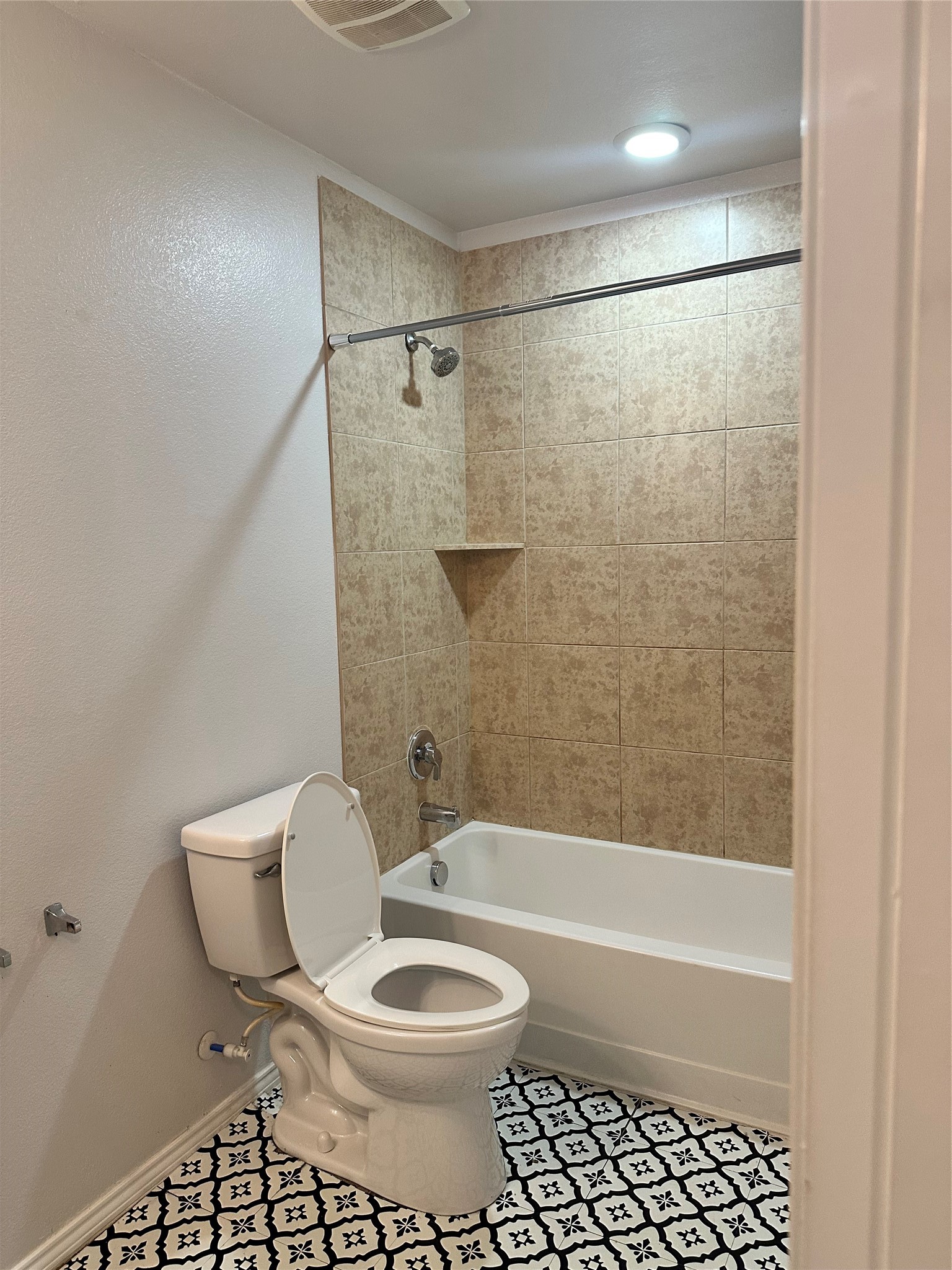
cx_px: 476
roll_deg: +0.6
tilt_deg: -6.2
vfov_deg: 71.6
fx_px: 880
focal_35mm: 24
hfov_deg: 56.8
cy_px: 635
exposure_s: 1/60
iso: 250
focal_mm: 6.86
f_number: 1.78
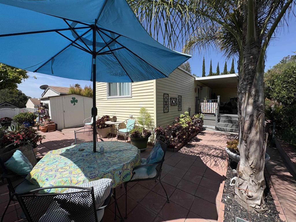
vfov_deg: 85.7
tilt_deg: -4.5
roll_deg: +0.5
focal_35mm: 14
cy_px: 111
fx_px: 120
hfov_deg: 102.1
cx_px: 148
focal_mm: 2.22
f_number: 2.2
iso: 50
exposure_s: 1/2985
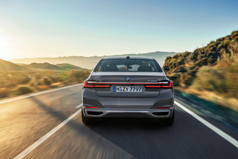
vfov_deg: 29.2
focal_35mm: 46
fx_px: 304
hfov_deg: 42.7
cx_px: 119
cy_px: 80
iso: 100
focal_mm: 46
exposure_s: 1/30
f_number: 14
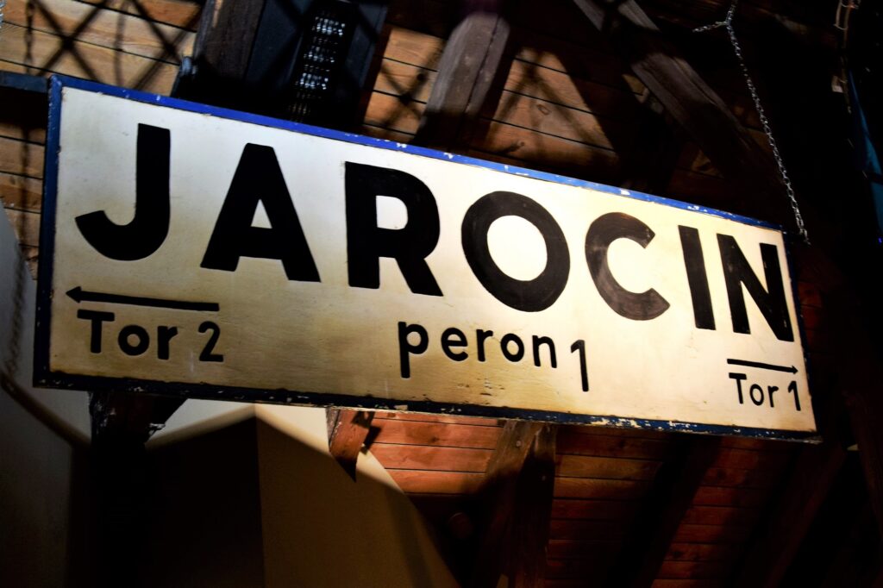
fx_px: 1103
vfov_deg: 29.8
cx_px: 442
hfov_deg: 43.6
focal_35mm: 45
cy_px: 294
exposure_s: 1/6
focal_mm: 30
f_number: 6.3
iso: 800
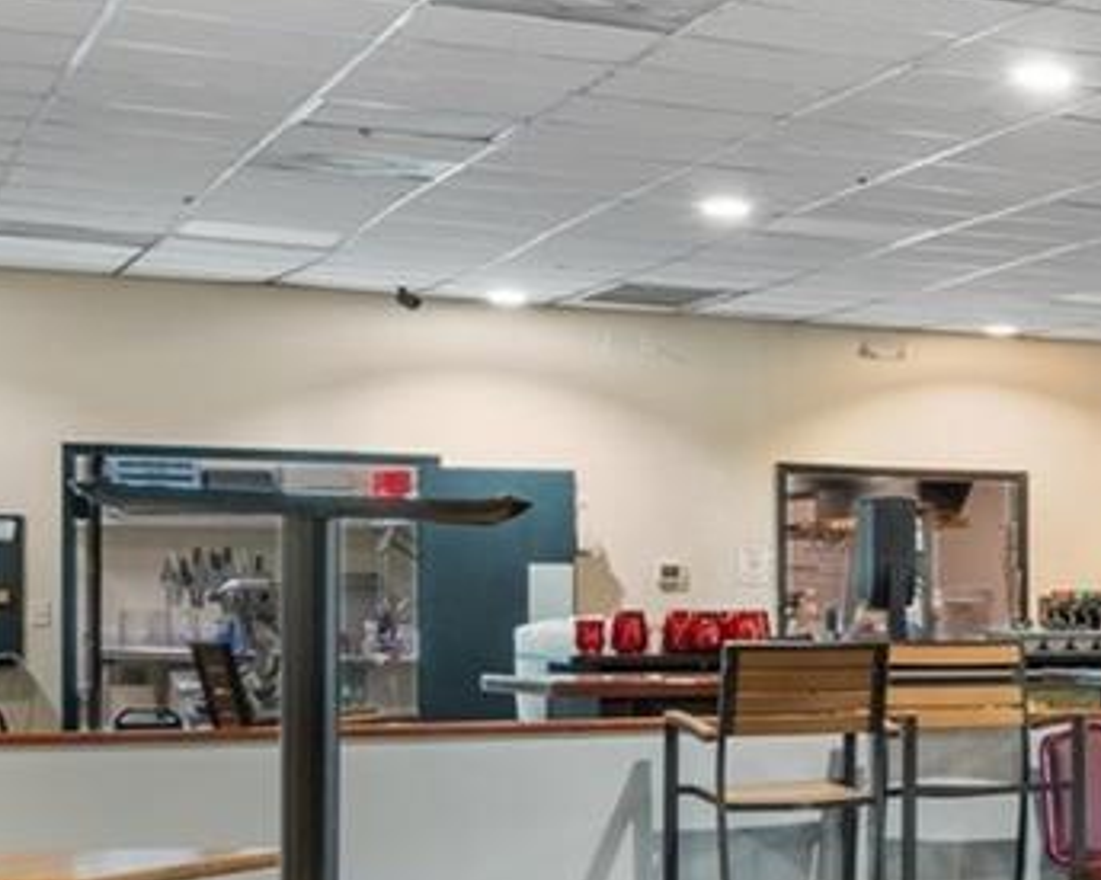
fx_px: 2704
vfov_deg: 18.4
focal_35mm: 83
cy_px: 666
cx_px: 2228
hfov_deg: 16.9
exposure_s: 3.2
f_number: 8
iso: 320
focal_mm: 19
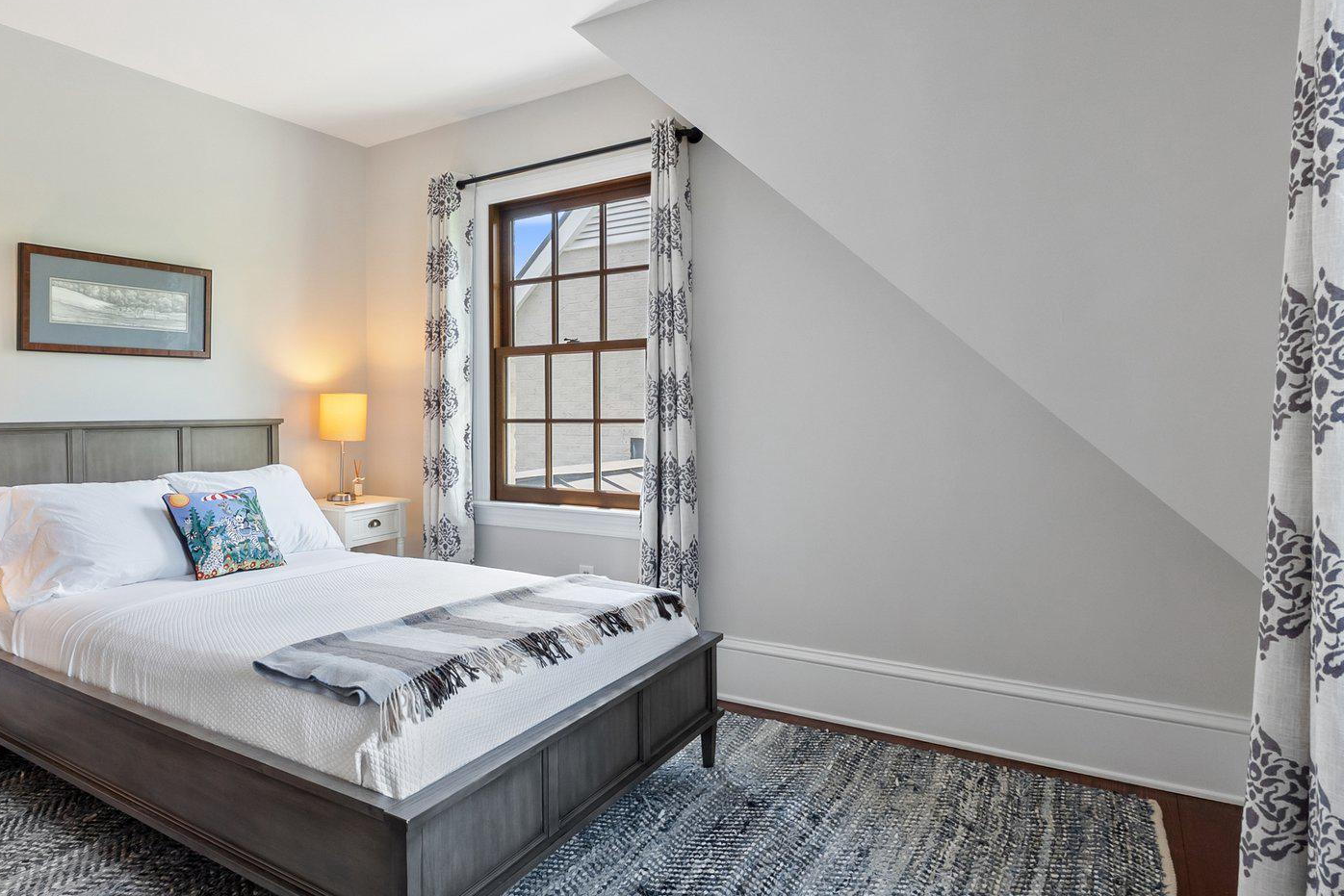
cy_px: 429
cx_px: 435
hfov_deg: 75.8
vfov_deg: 57.2
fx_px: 821
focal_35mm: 22
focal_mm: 10
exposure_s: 1/8
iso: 400
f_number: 8
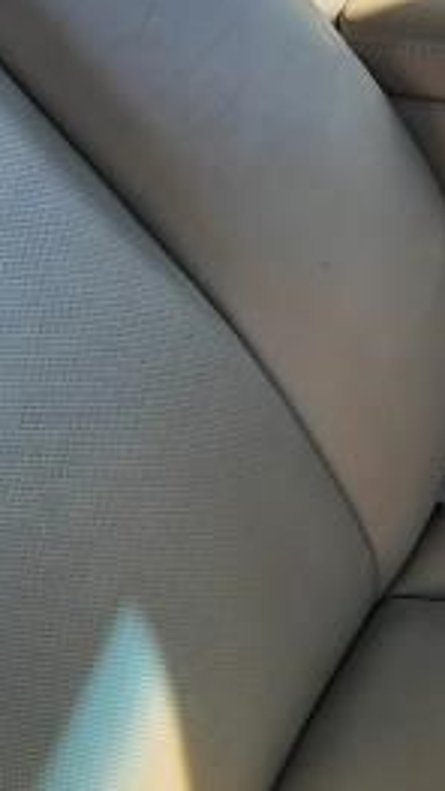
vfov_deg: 25.6
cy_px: 394
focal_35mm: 83
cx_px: 743
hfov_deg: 13.4
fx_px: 1741
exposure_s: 1/120
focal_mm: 4.6
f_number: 2
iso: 32
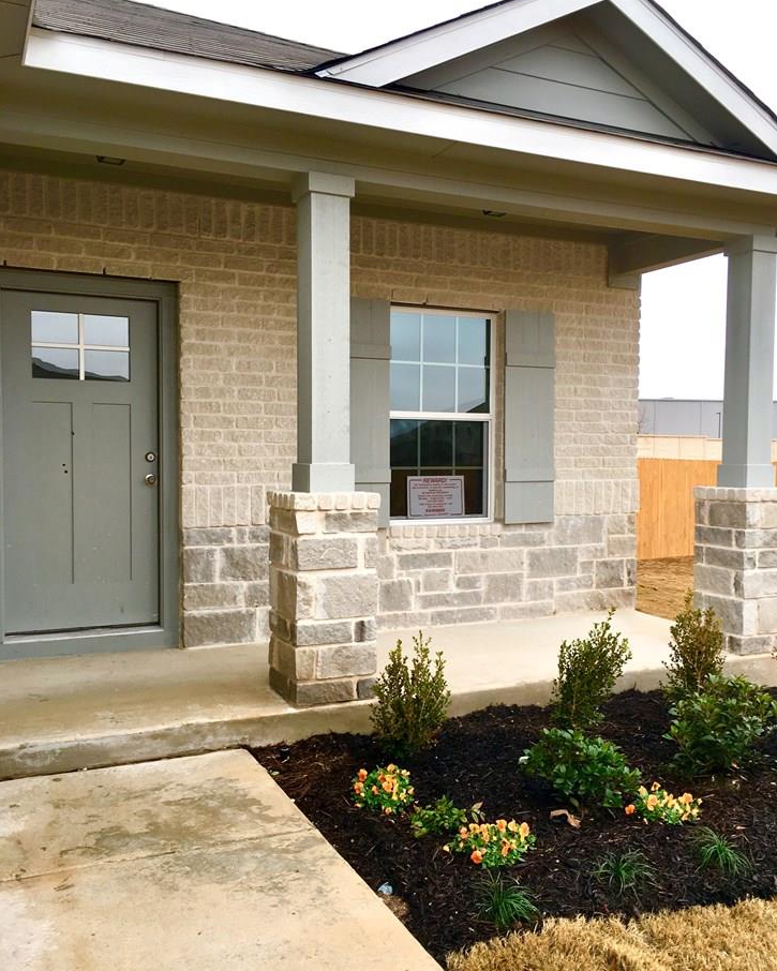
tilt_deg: -1.8
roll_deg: -0.9
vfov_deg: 55.7
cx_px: 402
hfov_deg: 45.8
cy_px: 498
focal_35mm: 32
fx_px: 920
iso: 25
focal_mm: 4.15
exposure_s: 1/124
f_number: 2.2
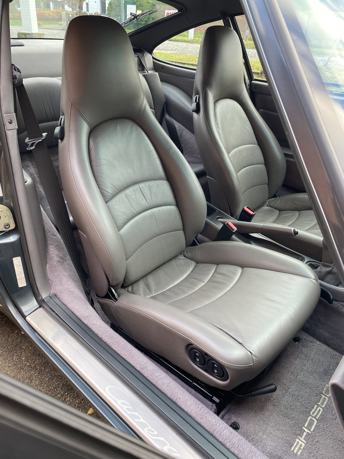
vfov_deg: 67.3
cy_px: 230
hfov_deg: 53.1
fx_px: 344
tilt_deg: -30.5
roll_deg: -4.2
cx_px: 172
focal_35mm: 26
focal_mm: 4.25
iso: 125
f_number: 1.8
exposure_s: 1/102
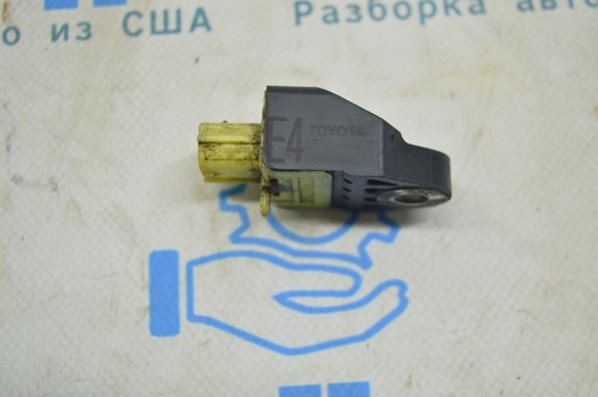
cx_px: 299
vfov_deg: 26.4
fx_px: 846
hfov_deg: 38.9
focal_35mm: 51
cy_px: 198
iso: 400
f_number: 4.5
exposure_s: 1/40
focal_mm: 34
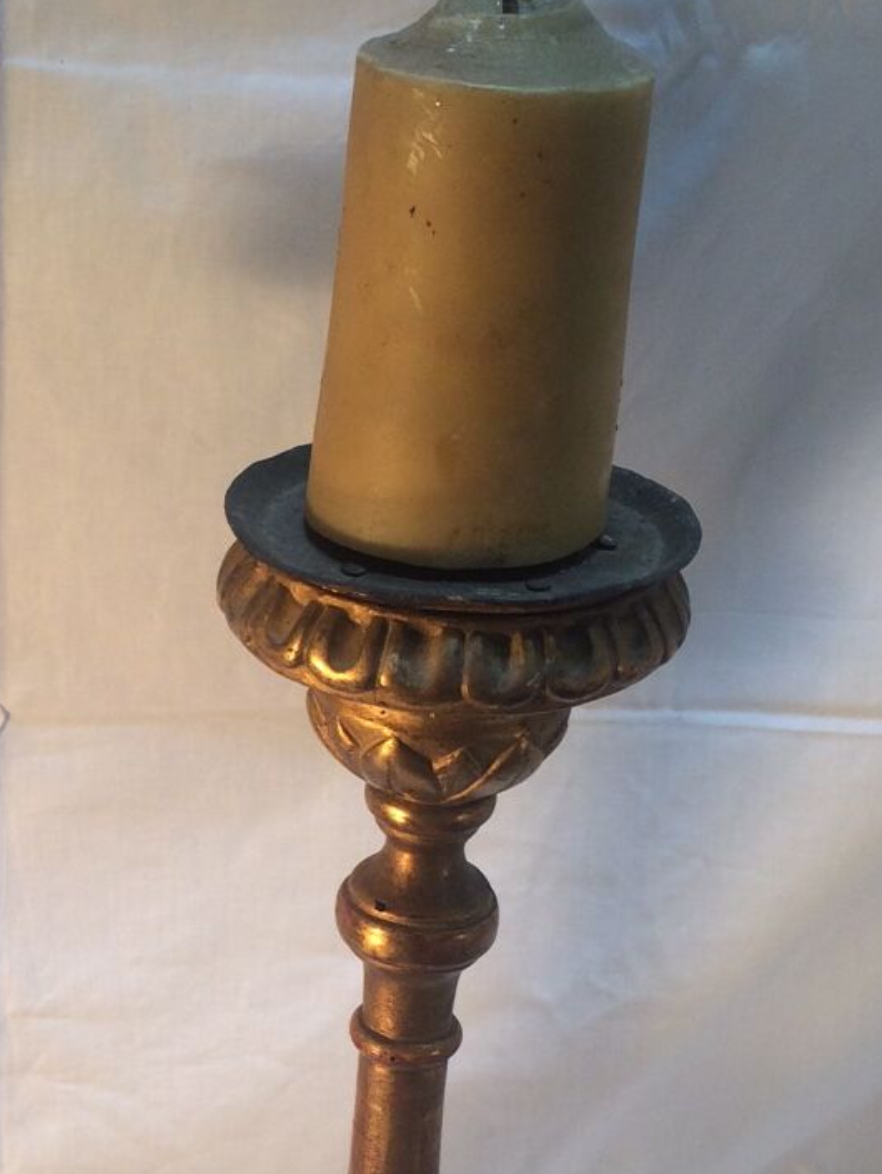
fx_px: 2275
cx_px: 70
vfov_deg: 28.6
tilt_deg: -31.1
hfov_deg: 21.4
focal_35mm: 67
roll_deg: +1.3
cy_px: 870
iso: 50
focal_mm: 4.15
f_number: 2.2
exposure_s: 1/50
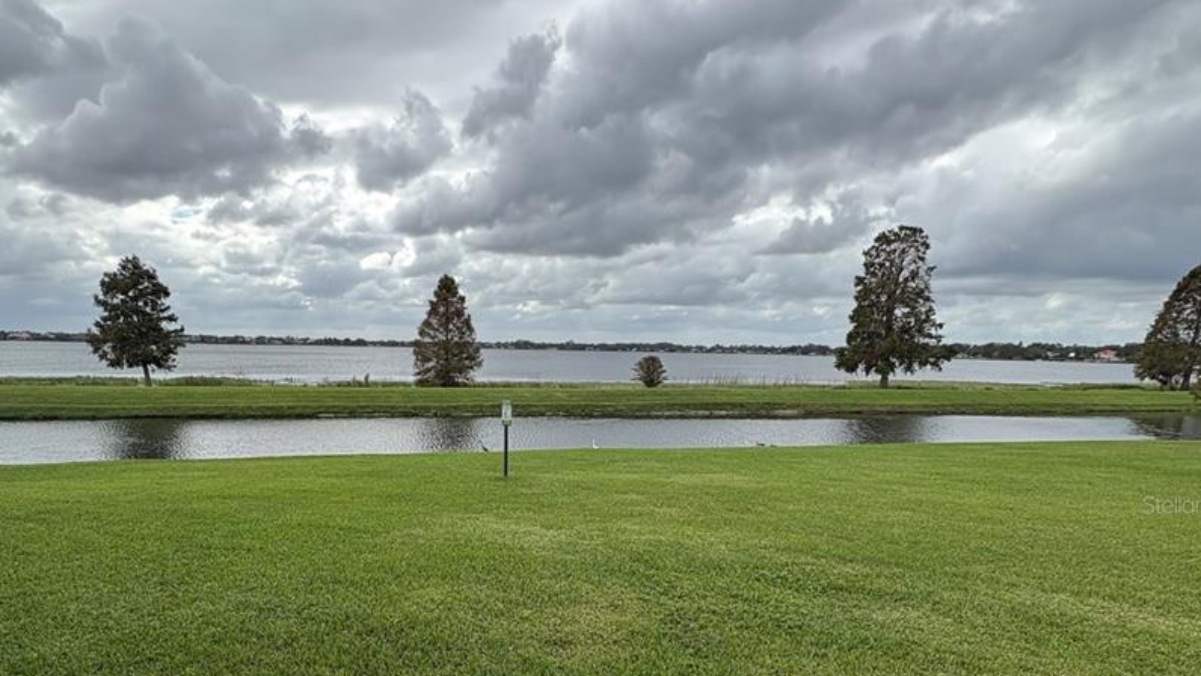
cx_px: 570
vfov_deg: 47.7
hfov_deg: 78.6
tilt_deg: -10.5
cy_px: 504
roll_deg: -1.0
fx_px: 733
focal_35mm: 23
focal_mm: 2.22
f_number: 2.2
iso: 50
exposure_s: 1/1748
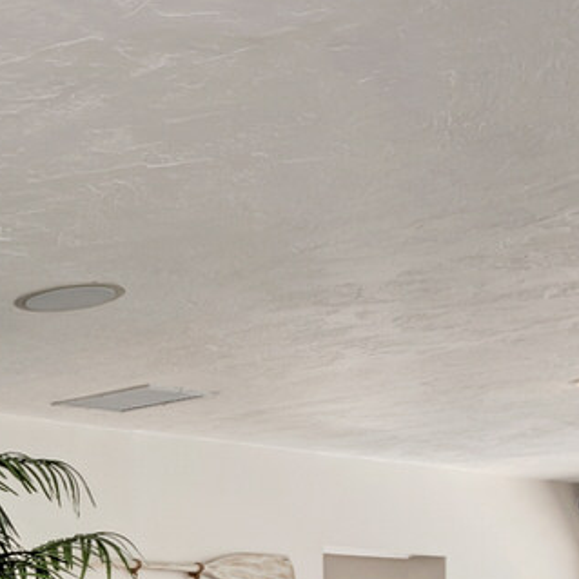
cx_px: -746
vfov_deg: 19.8
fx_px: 1552
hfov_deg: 14.8
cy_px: 701
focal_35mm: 82
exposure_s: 1/50
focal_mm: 14
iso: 100
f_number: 7.1
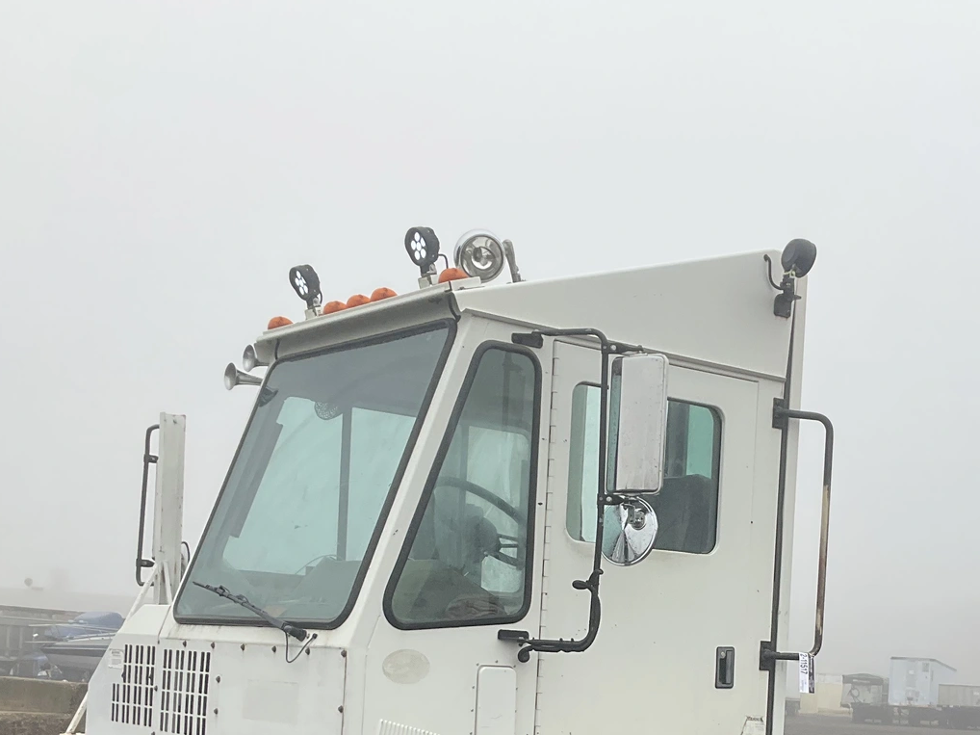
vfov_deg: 24.8
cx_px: 657
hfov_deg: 33.5
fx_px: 1613
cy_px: 680
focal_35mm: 57
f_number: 1.8
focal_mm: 3
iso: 25
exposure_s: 1/642
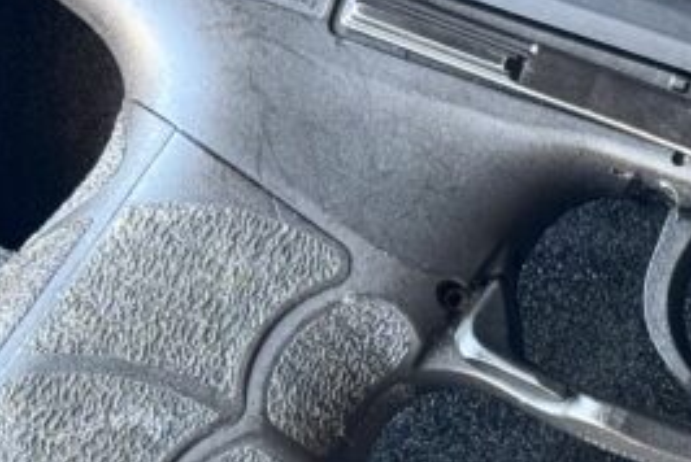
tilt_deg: -84.9
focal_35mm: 192
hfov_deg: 10.5
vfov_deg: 7.1
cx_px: 865
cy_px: 550
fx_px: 3689
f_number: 1.78
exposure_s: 1/60
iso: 125
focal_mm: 6.76
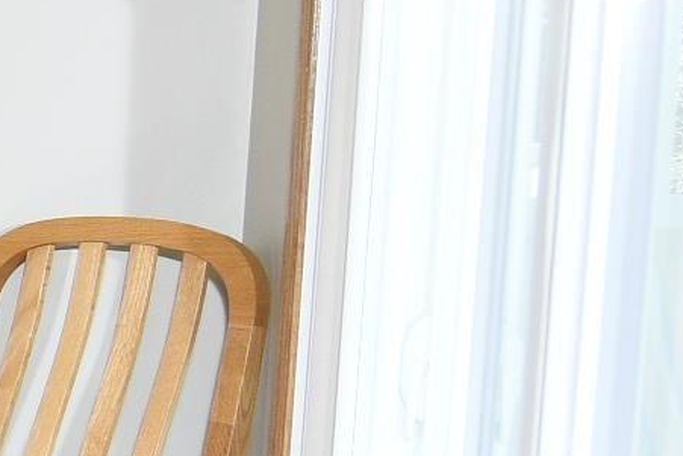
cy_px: 317
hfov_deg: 11.1
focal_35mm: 111
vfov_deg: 12.3
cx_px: -1402
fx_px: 2106
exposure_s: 1/60
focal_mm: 12
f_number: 5.6
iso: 400
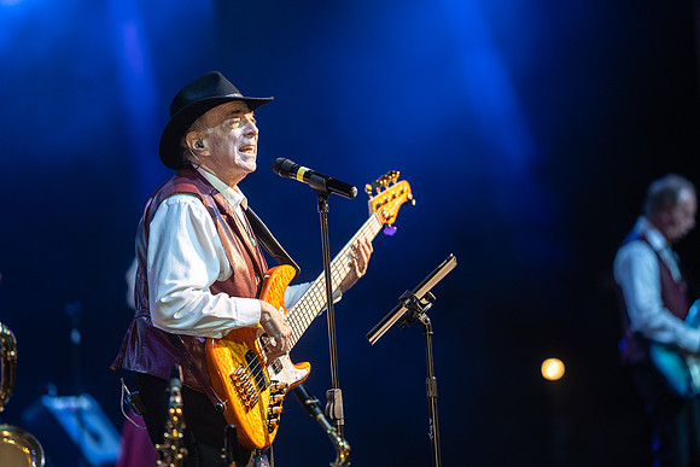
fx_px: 2625
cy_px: 234
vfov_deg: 10.2
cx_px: 350
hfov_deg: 15.2
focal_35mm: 135
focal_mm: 135
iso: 320
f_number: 1.8
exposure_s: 1/250
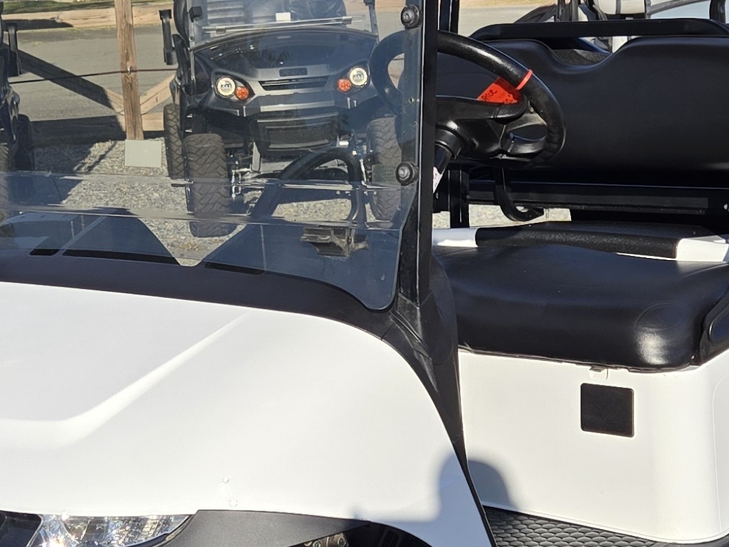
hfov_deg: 22.5
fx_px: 1832
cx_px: 328
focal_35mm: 87
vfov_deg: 17.0
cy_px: 326
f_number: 1.8
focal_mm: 5.4
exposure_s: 1/2314
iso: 25
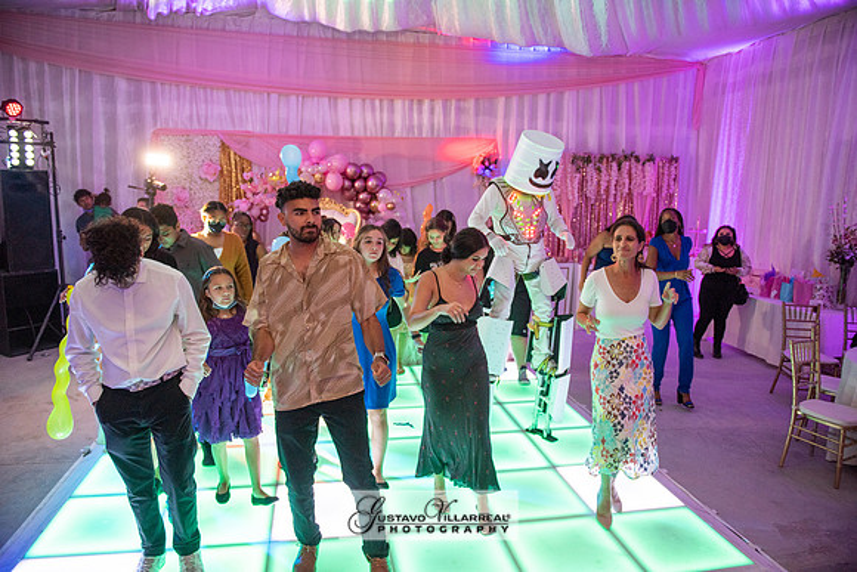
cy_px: 286
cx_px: 428
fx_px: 571
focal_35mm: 24
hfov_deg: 73.7
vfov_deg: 53.2
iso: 1250
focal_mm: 24
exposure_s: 1/125
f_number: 3.2
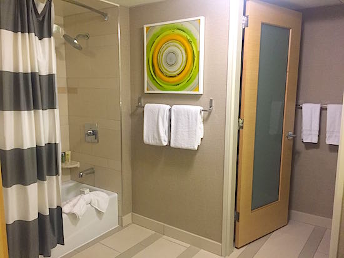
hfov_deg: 61.6
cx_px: 172
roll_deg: -0.7
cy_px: 129
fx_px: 288
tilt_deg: -8.6
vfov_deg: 48.3
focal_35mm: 29
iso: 200
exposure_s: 1/30
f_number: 2.2
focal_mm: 4.15
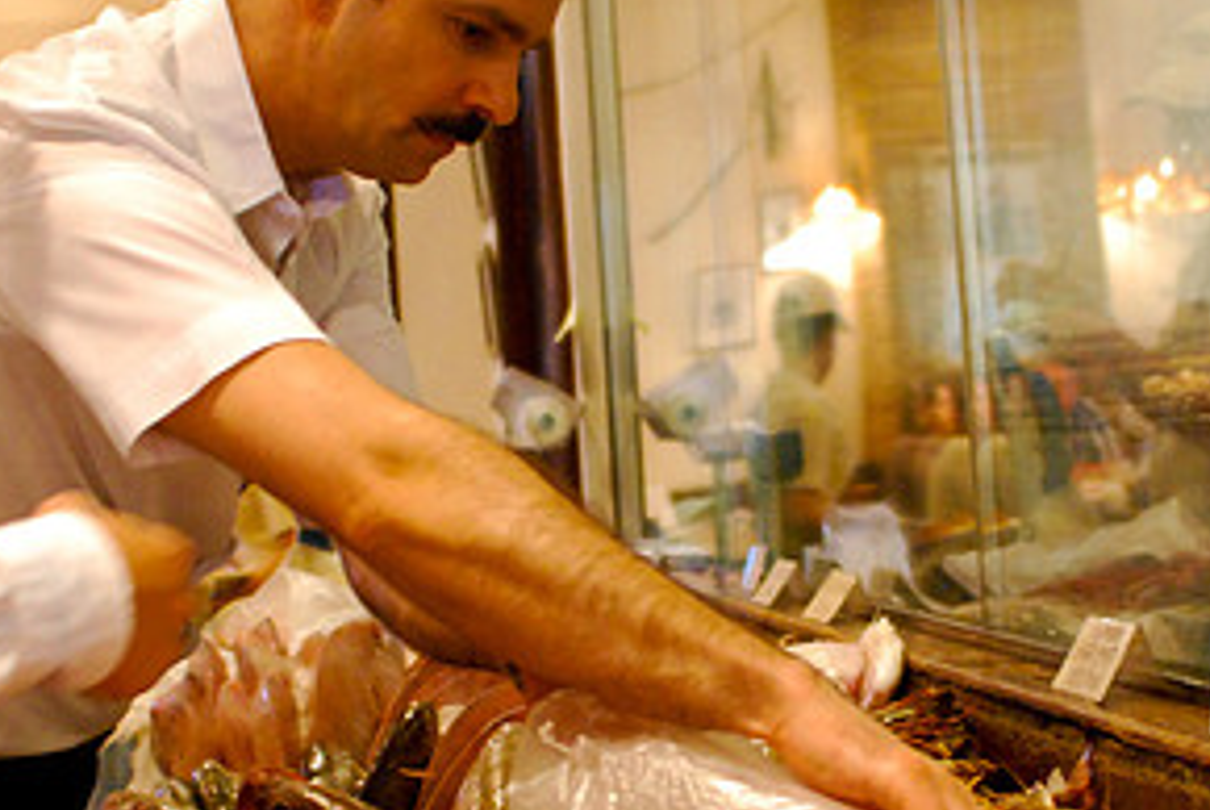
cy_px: 493
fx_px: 2422
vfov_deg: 18.9
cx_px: 718
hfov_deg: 28.0
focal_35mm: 72
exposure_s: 1/30
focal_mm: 24
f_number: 2.8
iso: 1600
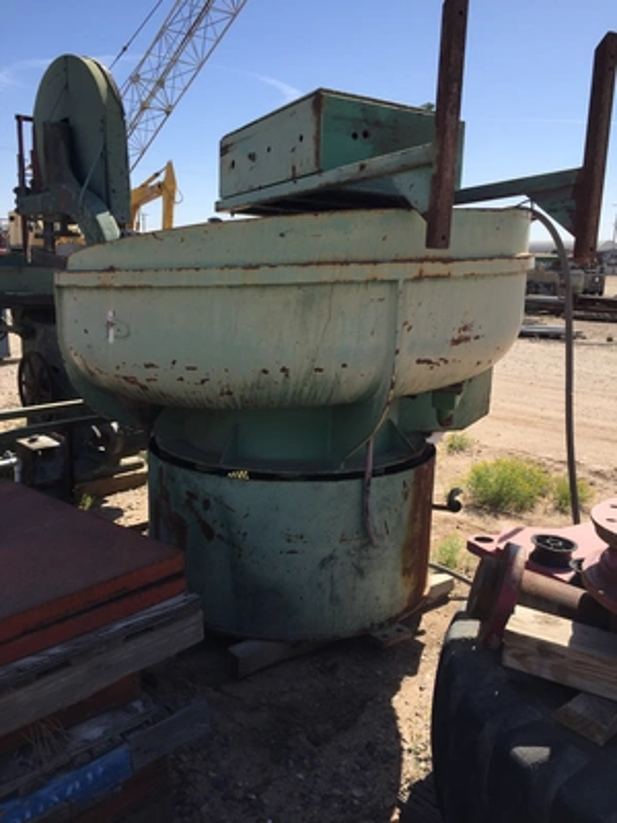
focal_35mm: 29
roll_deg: -3.7
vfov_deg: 61.7
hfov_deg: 48.2
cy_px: 412
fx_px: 689
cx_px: 308
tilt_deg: -9.7
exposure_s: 1/1799
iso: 32
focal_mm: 4.15
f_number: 2.2
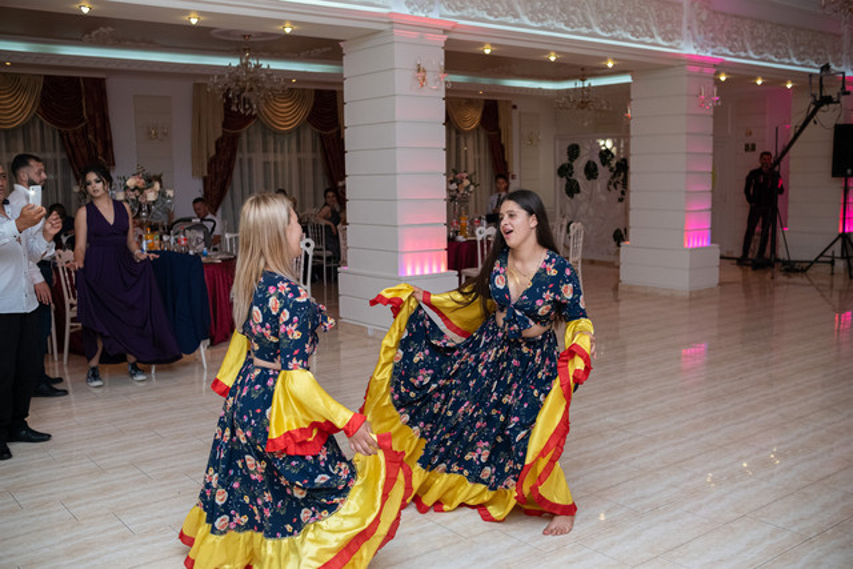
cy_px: 284
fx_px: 829
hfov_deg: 54.4
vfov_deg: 37.9
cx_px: 426
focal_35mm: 35
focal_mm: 23
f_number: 2.5
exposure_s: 1/125
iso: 1000
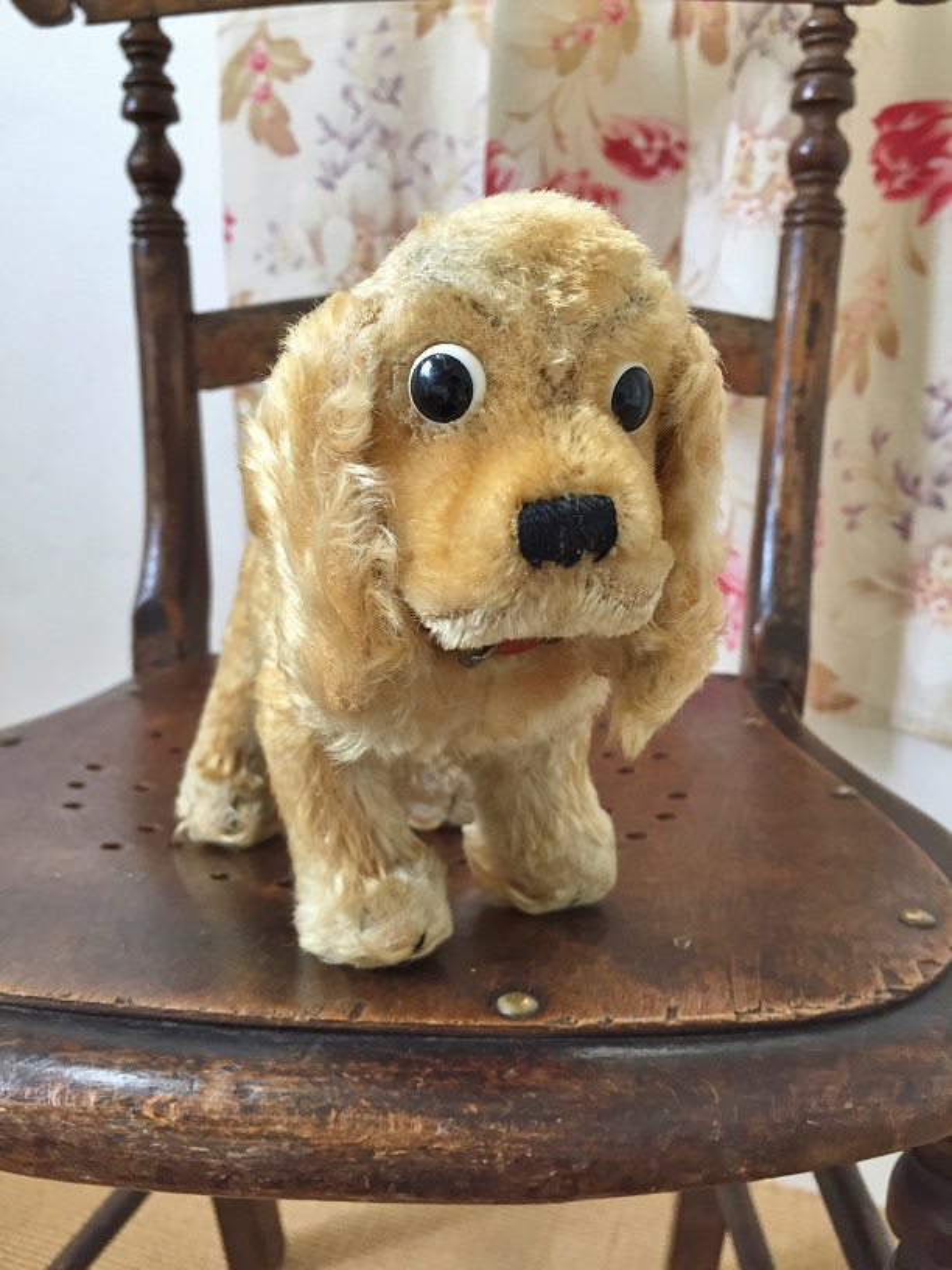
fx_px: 1063
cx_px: 476
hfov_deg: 48.2
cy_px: 635
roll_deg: +0.5
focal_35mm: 29
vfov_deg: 61.7
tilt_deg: -10.4
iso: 50
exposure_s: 1/33
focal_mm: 4.15
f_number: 2.2
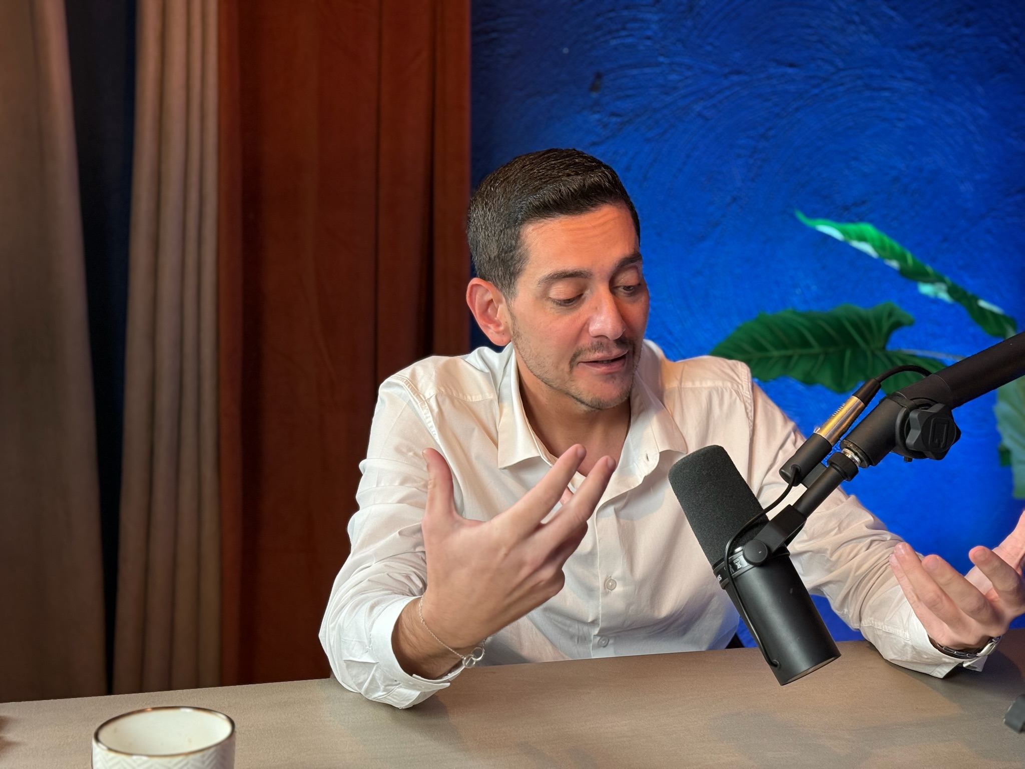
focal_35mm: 48
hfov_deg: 39.7
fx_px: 1421
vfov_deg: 30.3
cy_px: 384
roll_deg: -1.9
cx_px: 512
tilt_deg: -6.9
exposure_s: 1/59
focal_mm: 6.76
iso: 200
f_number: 1.78
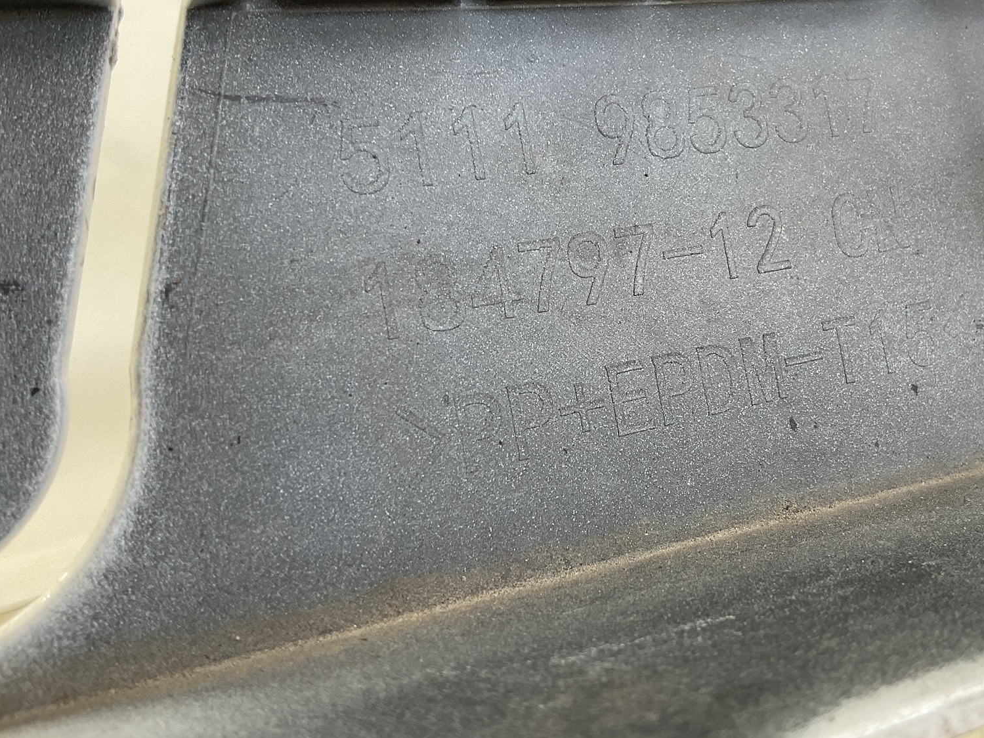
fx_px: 1109
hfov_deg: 47.5
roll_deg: +8.3
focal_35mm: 39
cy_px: 276
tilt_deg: -1.7
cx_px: 608
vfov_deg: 36.6
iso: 50
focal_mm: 3
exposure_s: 1/100
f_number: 1.8
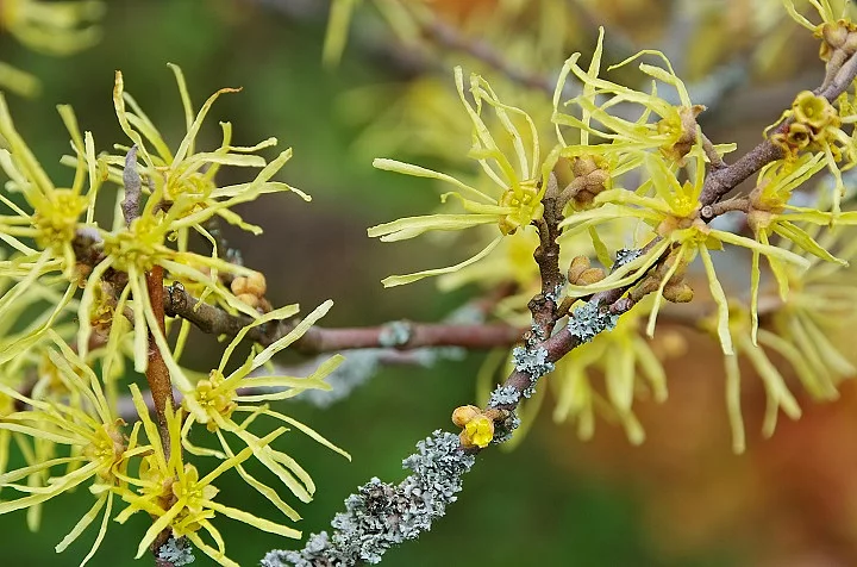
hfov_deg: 5.5
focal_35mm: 375
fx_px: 8904
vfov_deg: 3.6
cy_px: 284
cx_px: 428
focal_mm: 250
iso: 200
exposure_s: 1/30
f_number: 9.5
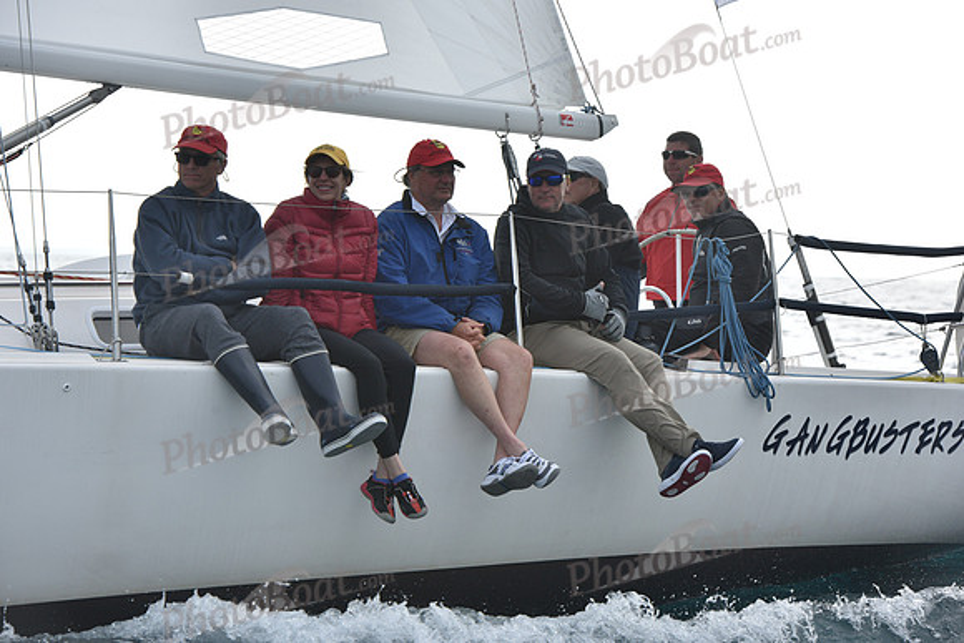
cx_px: 482
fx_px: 3884
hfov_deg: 14.2
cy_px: 322
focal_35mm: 145
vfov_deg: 9.5
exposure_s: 1/800
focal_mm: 145
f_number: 8
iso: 400
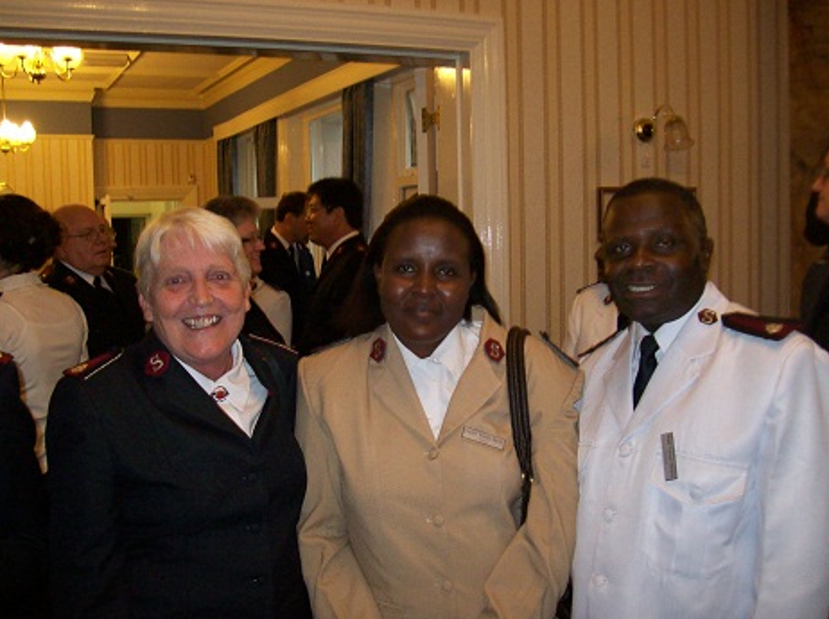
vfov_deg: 36.7
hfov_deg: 47.9
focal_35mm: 39
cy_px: 327
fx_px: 933
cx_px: 407
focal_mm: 6
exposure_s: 1/45.3
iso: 200
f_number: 2.7
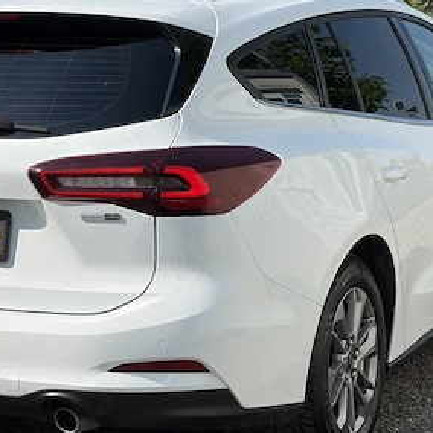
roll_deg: +1.0
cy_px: 221
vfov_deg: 17.9
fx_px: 1373
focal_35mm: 97
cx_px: 149
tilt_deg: -7.9
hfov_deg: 17.9
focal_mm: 5.96
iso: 40
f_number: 1.6
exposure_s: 1/4630
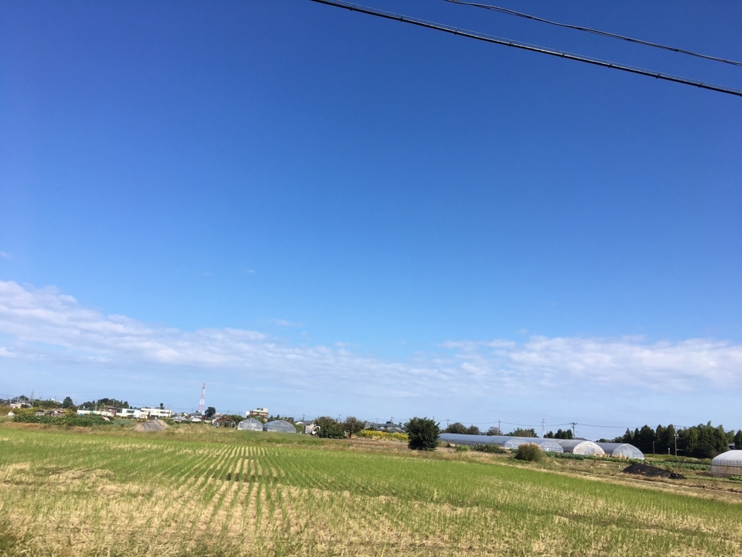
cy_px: 278
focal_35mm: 29
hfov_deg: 61.7
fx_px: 622
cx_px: 371
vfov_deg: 48.2
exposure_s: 1/1972
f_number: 2.2
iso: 25
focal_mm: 4.15
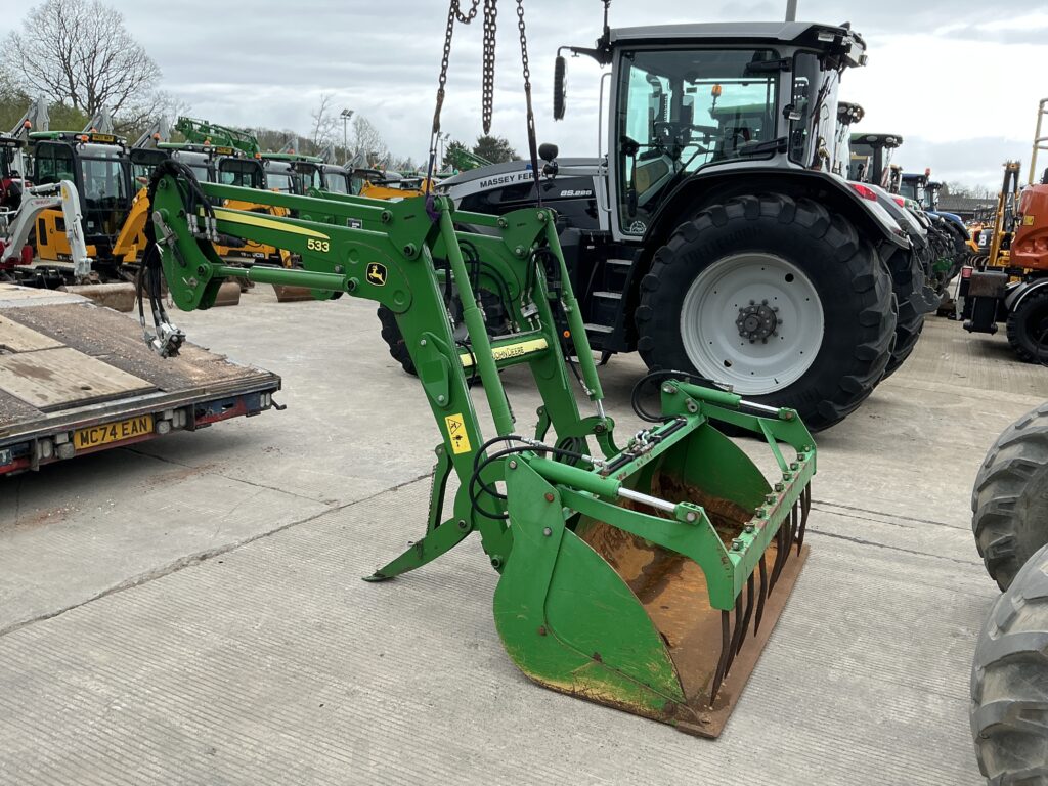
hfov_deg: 63.4
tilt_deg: -10.9
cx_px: 524
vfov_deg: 49.7
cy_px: 393
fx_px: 848
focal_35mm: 28
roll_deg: -2.2
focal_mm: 3
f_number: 1.8
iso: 25
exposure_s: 1/266
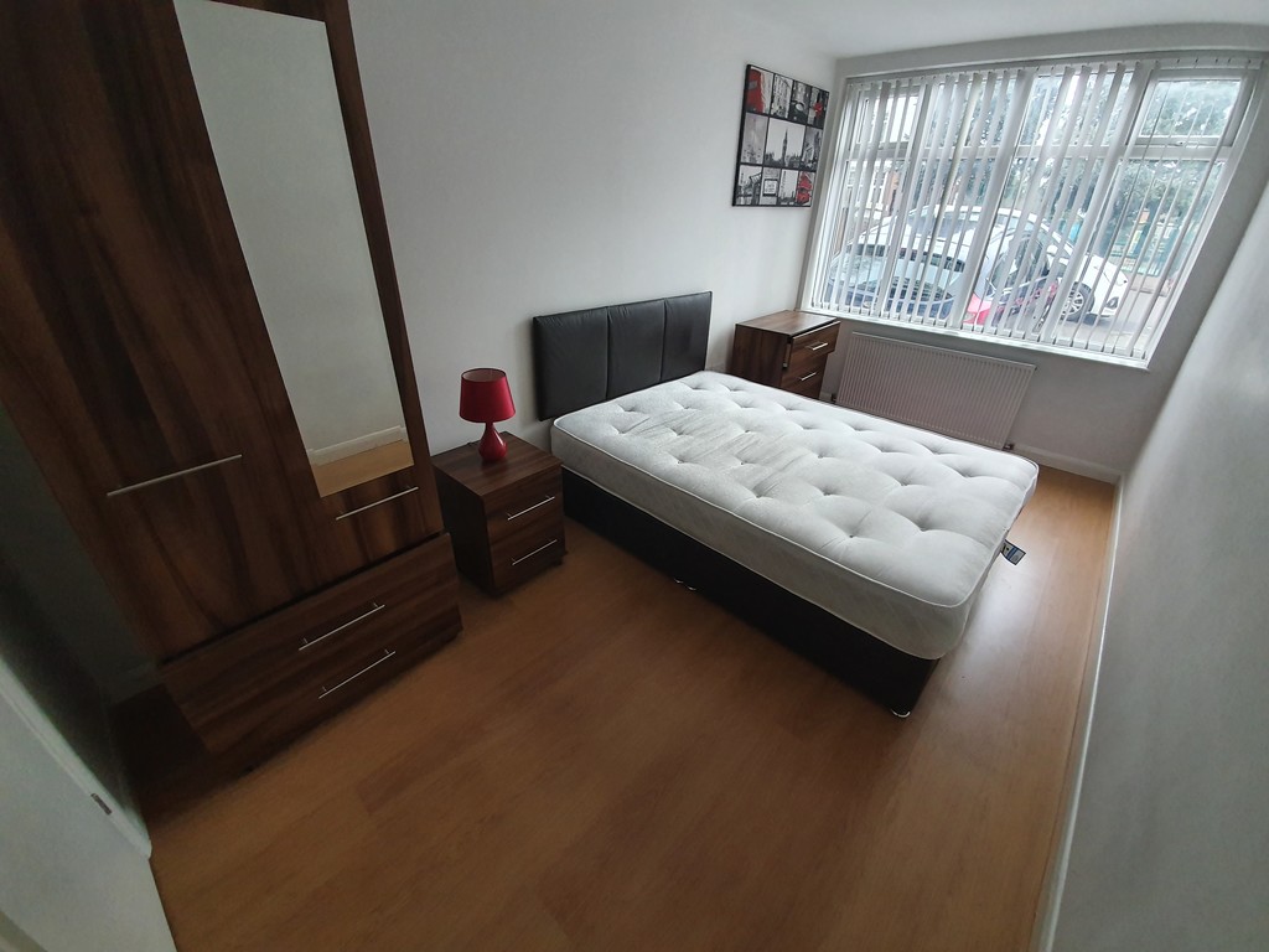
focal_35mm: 13
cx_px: 634
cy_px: 476
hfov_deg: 106.2
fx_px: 477
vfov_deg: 89.9
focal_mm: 1.8
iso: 320
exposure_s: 1/33
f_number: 2.2
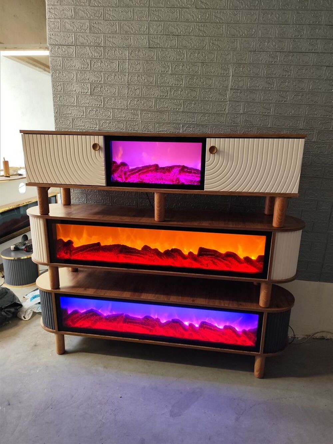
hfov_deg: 58.9
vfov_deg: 73.9
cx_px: 166
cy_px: 222
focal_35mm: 23
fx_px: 295
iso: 320
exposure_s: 1/60
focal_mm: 6.14
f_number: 1.65
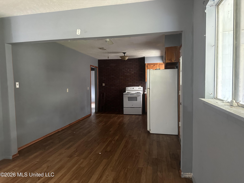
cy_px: 92
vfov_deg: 56.8
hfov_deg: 71.6
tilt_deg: -1.9
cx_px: 122
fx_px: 169
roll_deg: -0.7
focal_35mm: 24
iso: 1000
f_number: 1.78
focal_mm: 6.86
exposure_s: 1/41
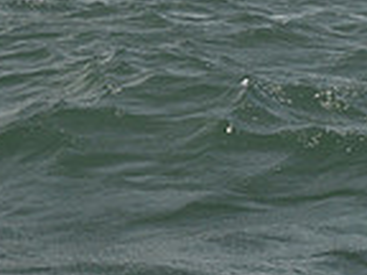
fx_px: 2873
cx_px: -96
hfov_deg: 7.2
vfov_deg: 5.3
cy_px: -451
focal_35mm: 271
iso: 320
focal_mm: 70
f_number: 13
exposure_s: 1/800
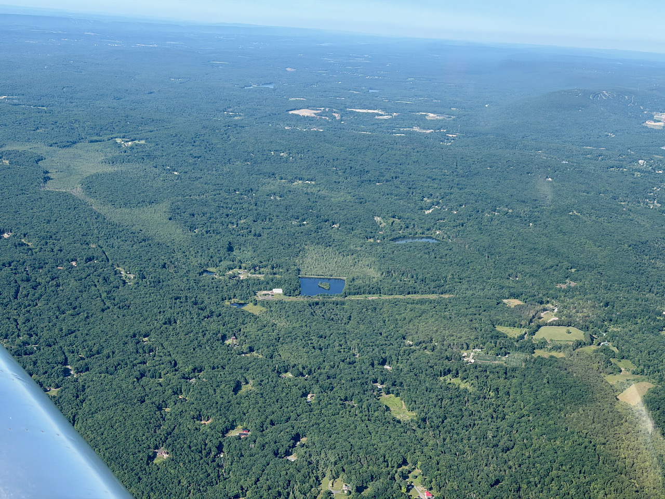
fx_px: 922
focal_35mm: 48
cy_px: 250
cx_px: 332
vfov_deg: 30.3
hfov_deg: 39.7
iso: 64
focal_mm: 6.76
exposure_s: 1/2415
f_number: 1.78
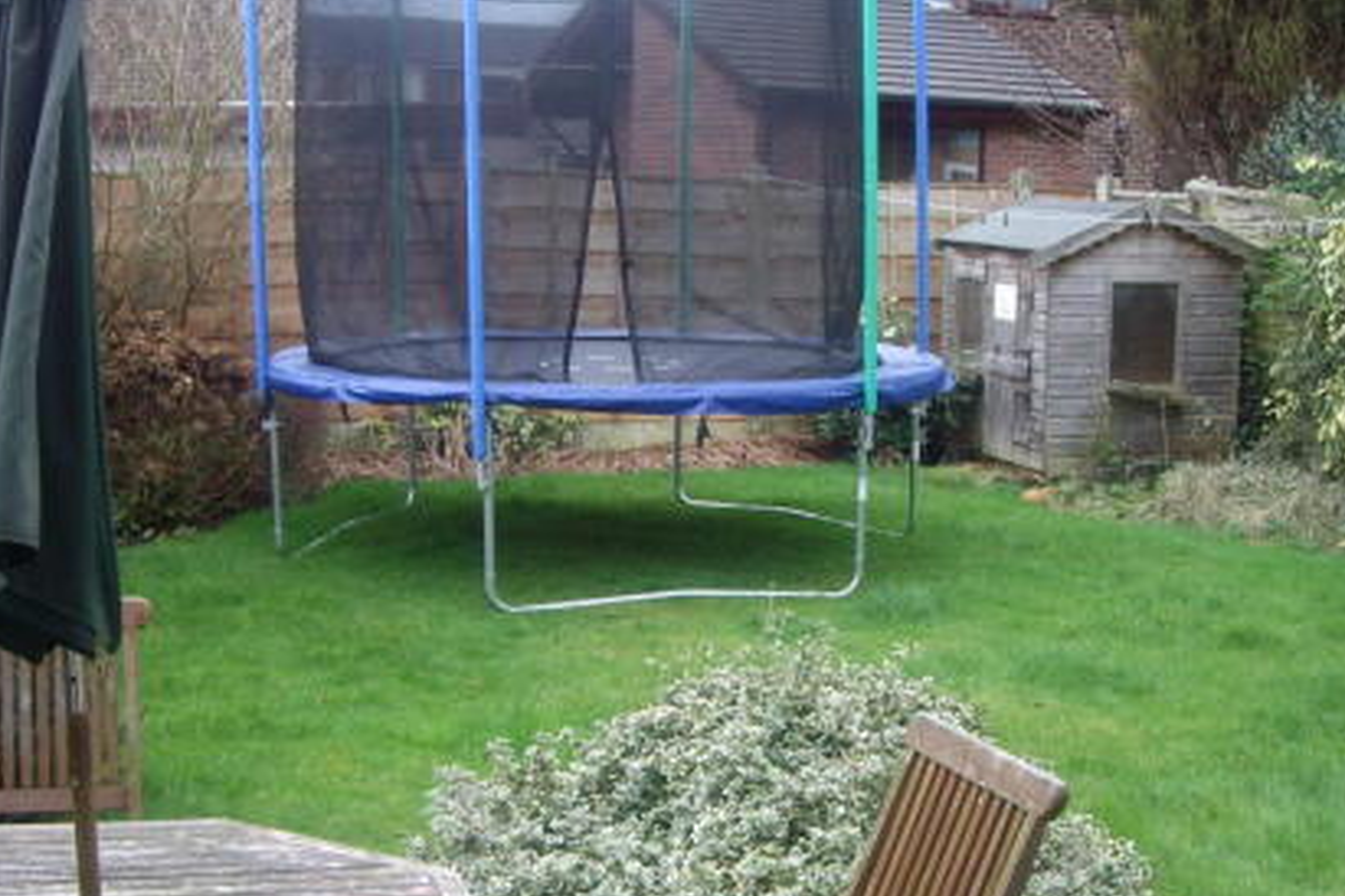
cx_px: 601
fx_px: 2092
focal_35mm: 56
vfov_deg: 24.2
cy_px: 528
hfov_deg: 35.6
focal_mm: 6.2
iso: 100
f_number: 2.7
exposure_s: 1/80
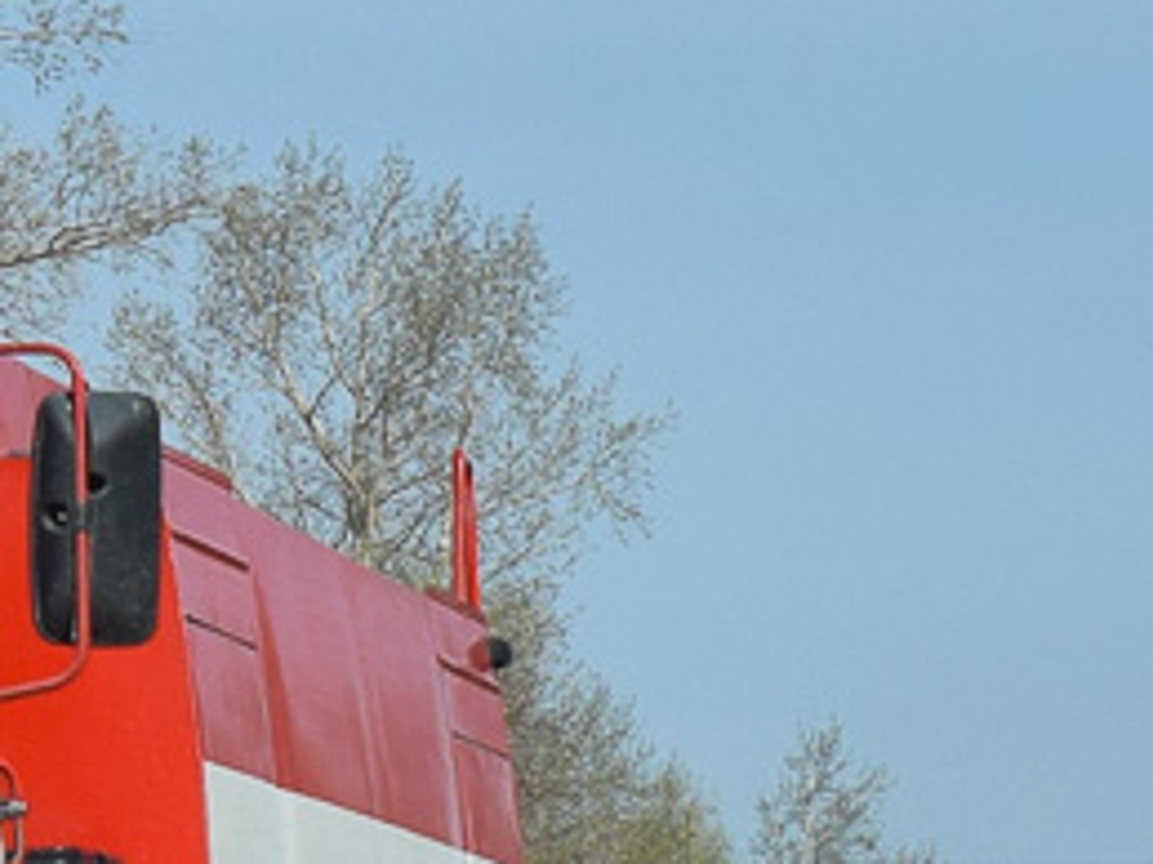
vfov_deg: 7.2
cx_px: -712
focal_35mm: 207
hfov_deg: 9.2
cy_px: 619
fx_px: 6899
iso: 200
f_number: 7.1
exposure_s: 1/1000
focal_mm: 31
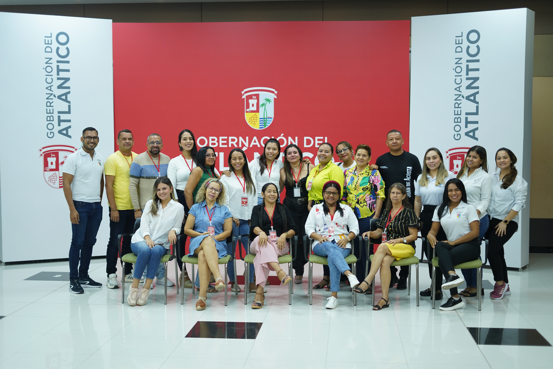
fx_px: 768
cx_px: 276
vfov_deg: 27.0
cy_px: 184
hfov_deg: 39.6
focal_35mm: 50
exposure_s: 1/200
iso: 500
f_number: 1.8
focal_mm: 50
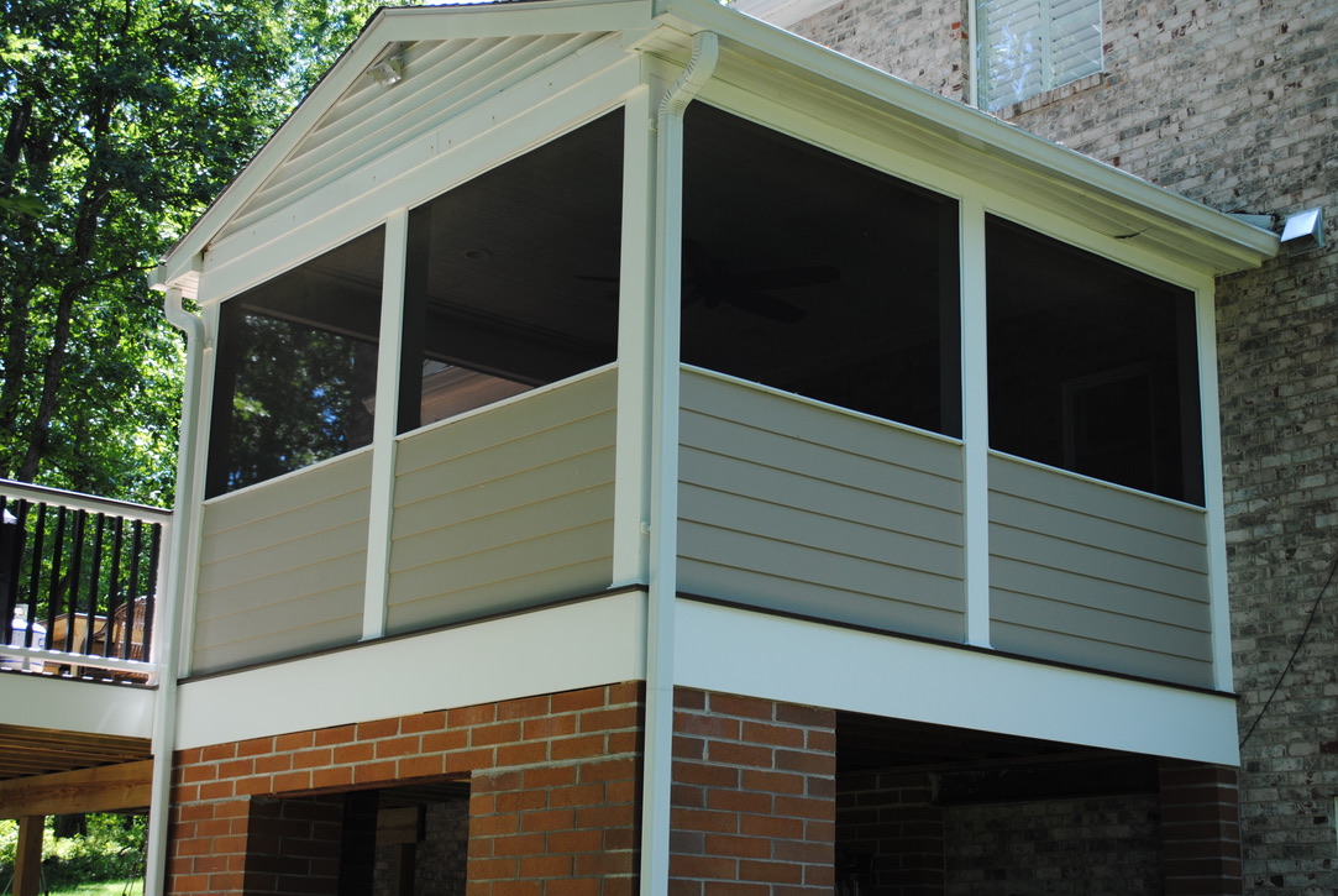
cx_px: 669
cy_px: 448
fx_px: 1954
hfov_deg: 37.8
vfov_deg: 25.8
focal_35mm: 52
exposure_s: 1/100
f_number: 5
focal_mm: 35
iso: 200
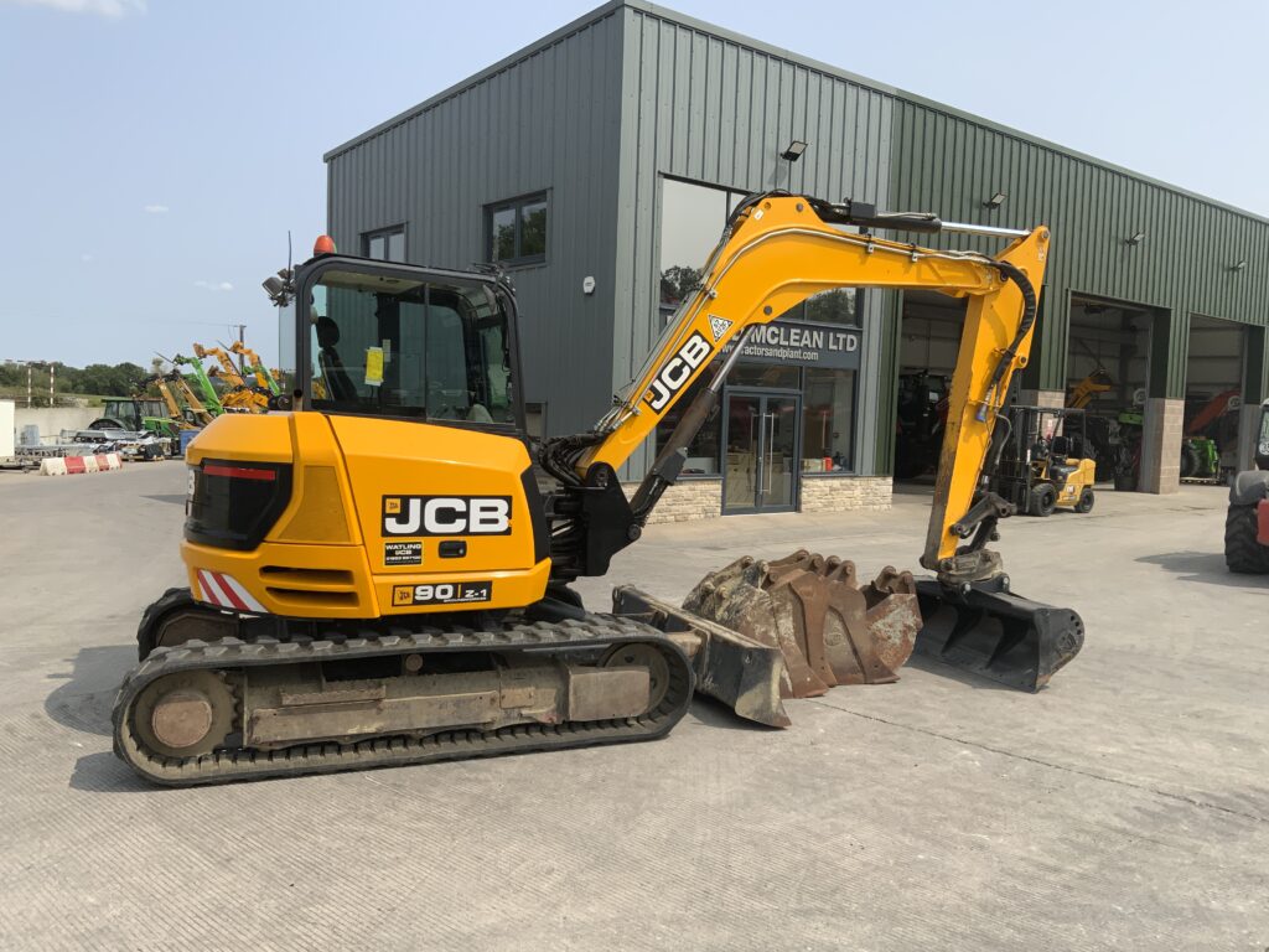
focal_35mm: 29
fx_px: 1063
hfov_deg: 61.7
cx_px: 634
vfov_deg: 48.2
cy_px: 476
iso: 16
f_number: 1.8
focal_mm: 3
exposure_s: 1/1912
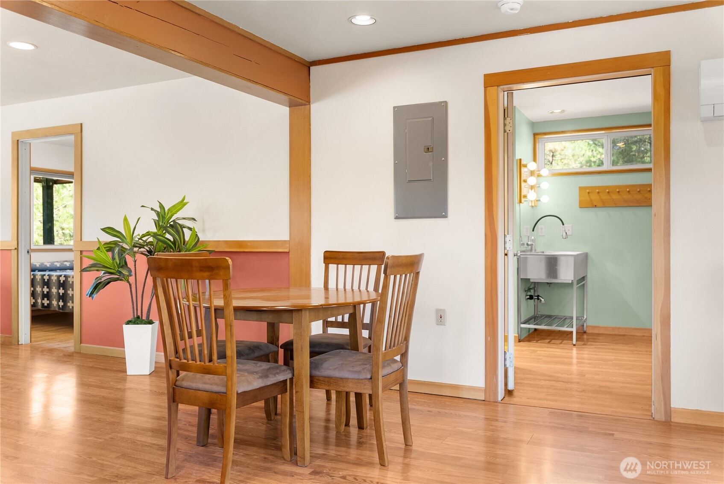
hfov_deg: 62.4
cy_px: 242
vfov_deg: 44.1
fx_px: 598
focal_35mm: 30
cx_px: 362
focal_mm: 29.7
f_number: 2.8
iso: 400
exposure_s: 1/15
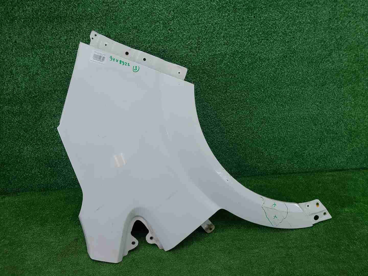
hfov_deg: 67.3
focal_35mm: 26
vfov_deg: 53.1
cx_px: 184
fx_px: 276
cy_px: 138
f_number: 1.8
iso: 83
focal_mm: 5.4
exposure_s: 1/100
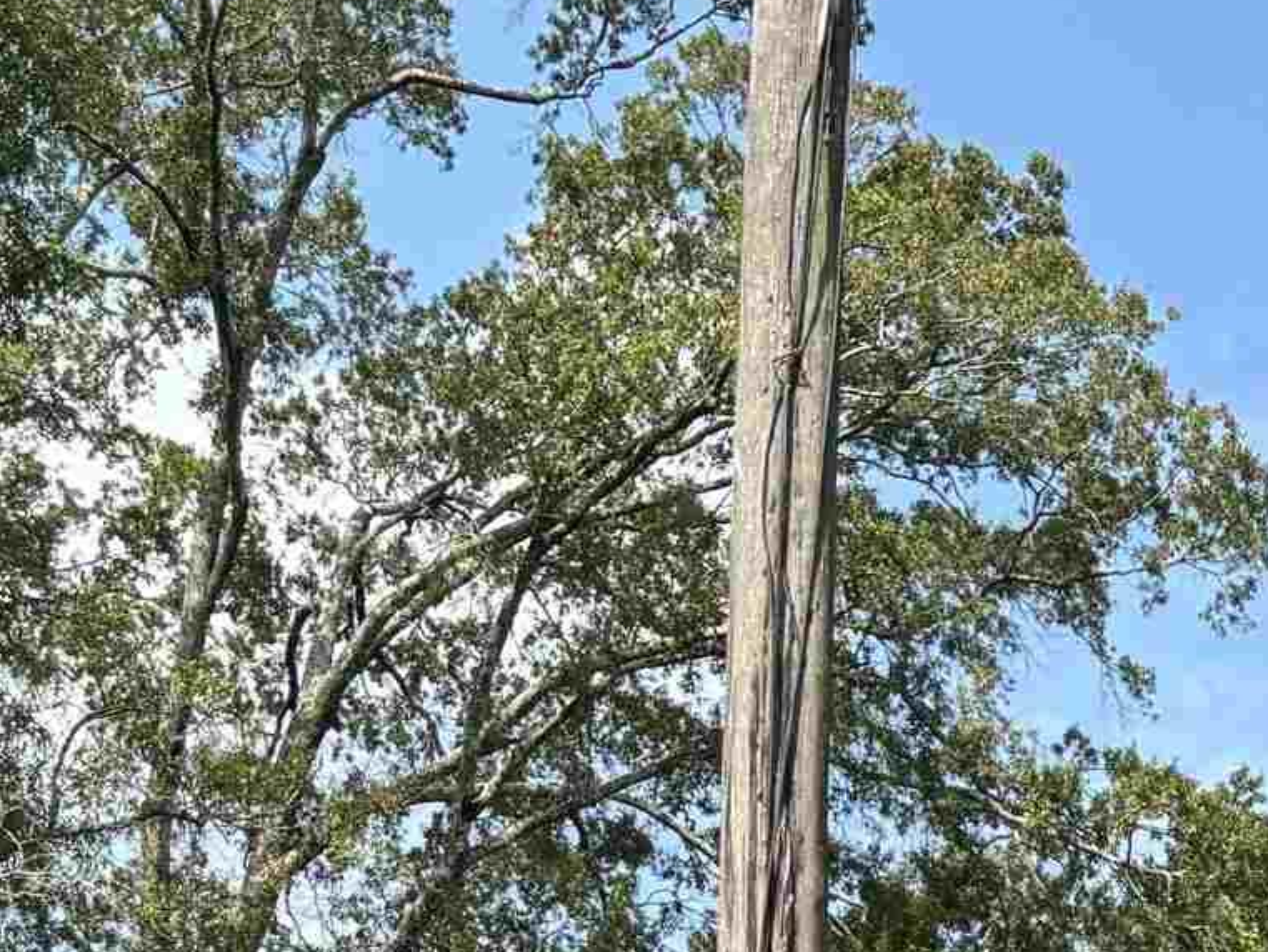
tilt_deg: +4.4
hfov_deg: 17.5
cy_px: 1761
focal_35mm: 105
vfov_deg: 12.7
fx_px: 3847
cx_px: 1650
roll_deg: -1.0
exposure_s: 1/1751
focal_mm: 5.96
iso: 50
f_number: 1.6
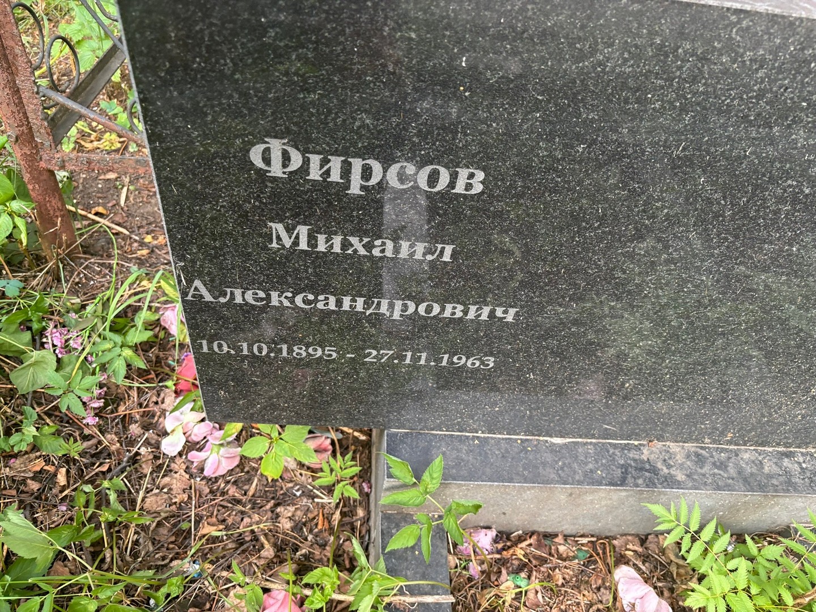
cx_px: 408
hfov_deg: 67.3
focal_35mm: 26
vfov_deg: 53.1
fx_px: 613
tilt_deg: -45.9
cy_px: 306
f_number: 1.6
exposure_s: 1/77
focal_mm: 5.96
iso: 125
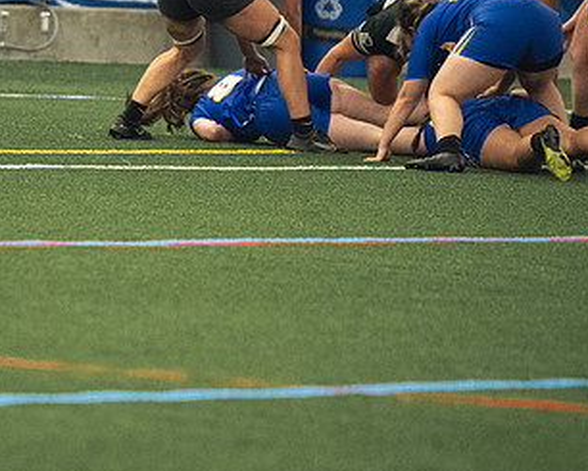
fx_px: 9296
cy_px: 256
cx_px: 92
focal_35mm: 534
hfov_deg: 3.6
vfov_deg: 2.9
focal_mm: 200
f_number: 2.8
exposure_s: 1/500
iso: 7200
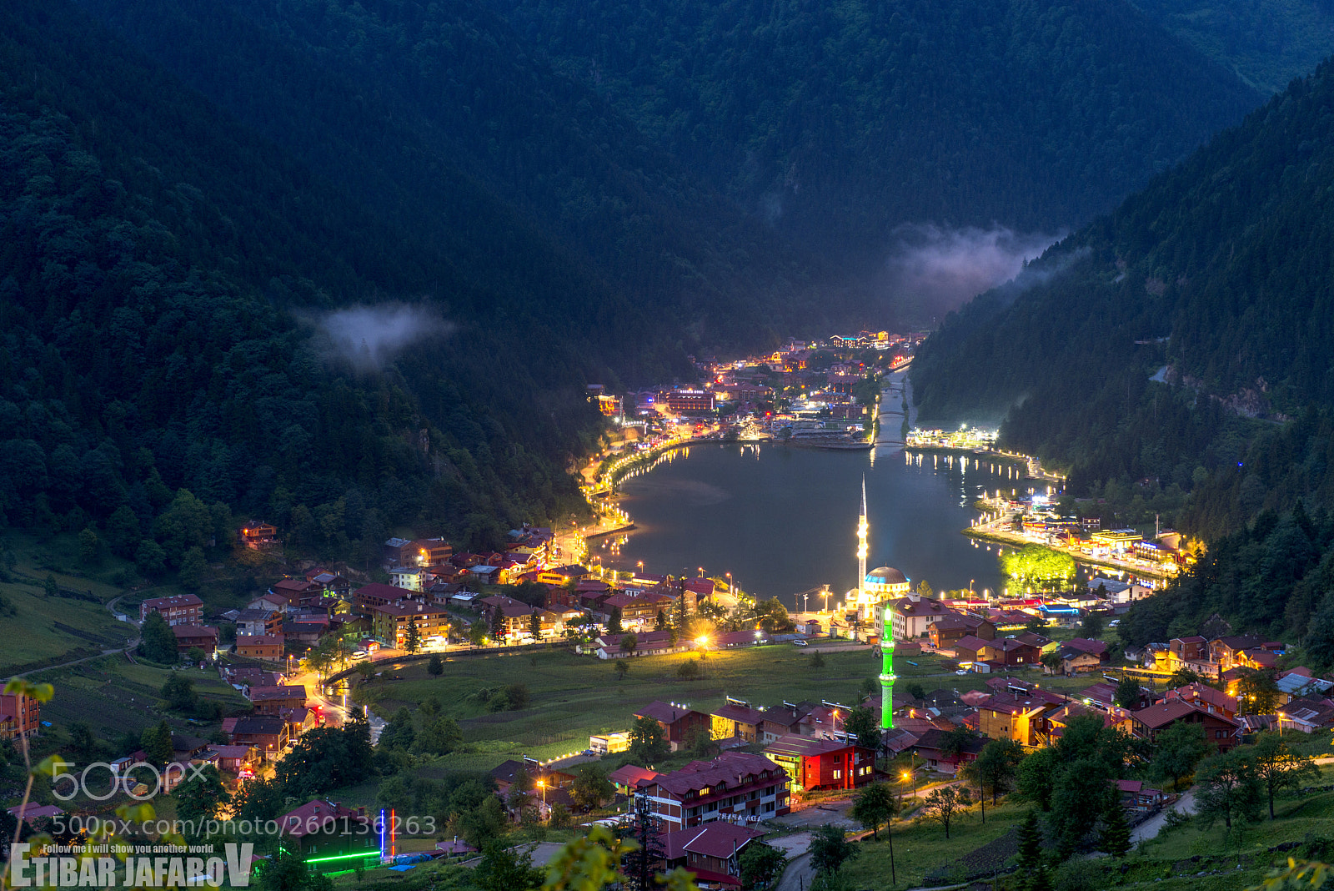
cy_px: 446
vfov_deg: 19.5
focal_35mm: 70
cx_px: 667
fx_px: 2595
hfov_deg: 28.8
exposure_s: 1/1.25
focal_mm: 70
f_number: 4
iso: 320
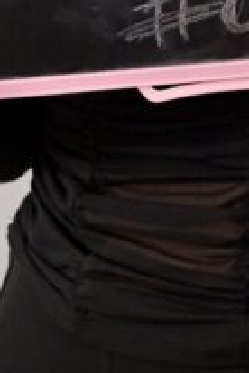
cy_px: -196
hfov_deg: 14.7
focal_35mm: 92
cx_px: 240
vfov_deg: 19.2
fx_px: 954
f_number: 4.5
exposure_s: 1/160
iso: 1250
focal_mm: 24
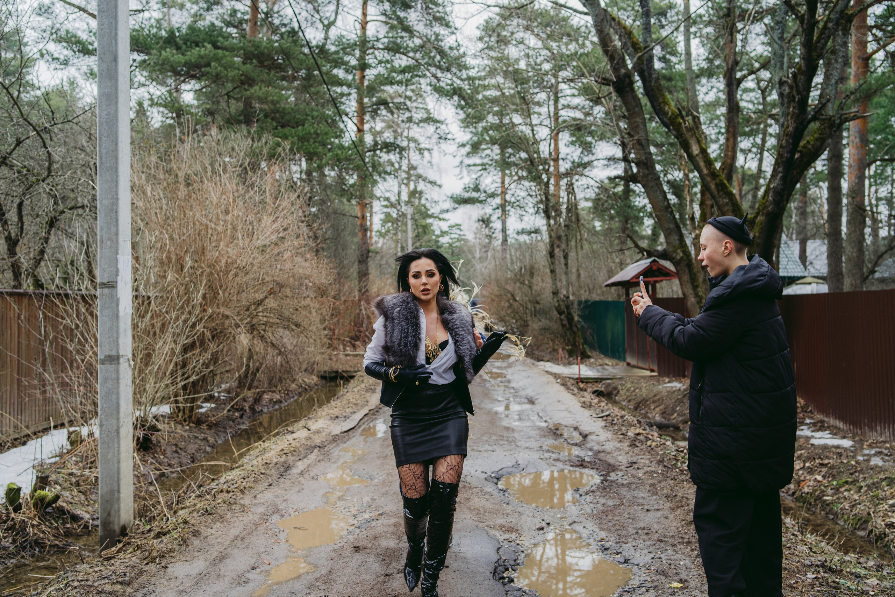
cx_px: 448
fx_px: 870
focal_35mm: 35
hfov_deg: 54.4
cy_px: 298
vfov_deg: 37.9
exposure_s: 1/200
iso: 200
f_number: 4
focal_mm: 35
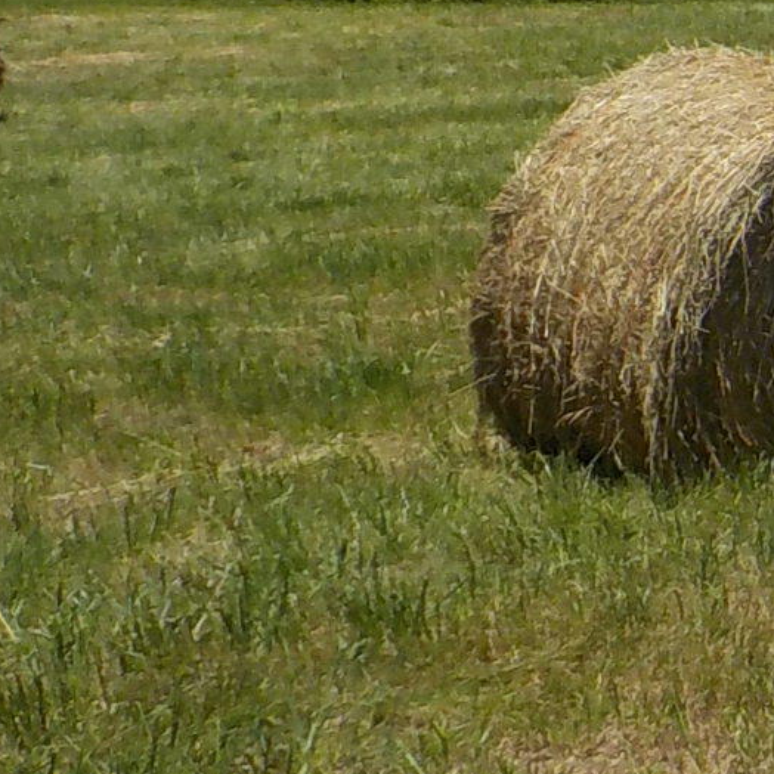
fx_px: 2909
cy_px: 105
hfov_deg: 13.1
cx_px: 1555
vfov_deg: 15.0
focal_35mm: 115
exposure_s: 1/1600
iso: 125
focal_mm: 4.1
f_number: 3.3
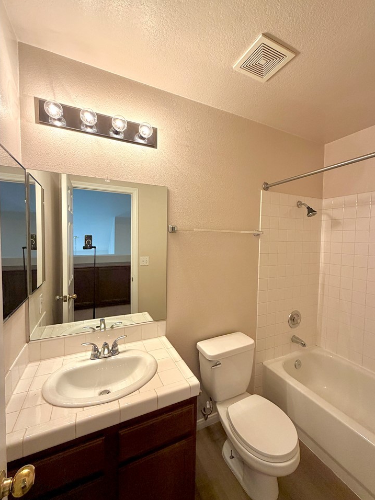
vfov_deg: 98.2
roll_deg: -0.4
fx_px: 217
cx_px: 200
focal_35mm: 15
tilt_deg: -3.4
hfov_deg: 81.6
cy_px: 250
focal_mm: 2.22
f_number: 2.2
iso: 200
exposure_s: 1/60
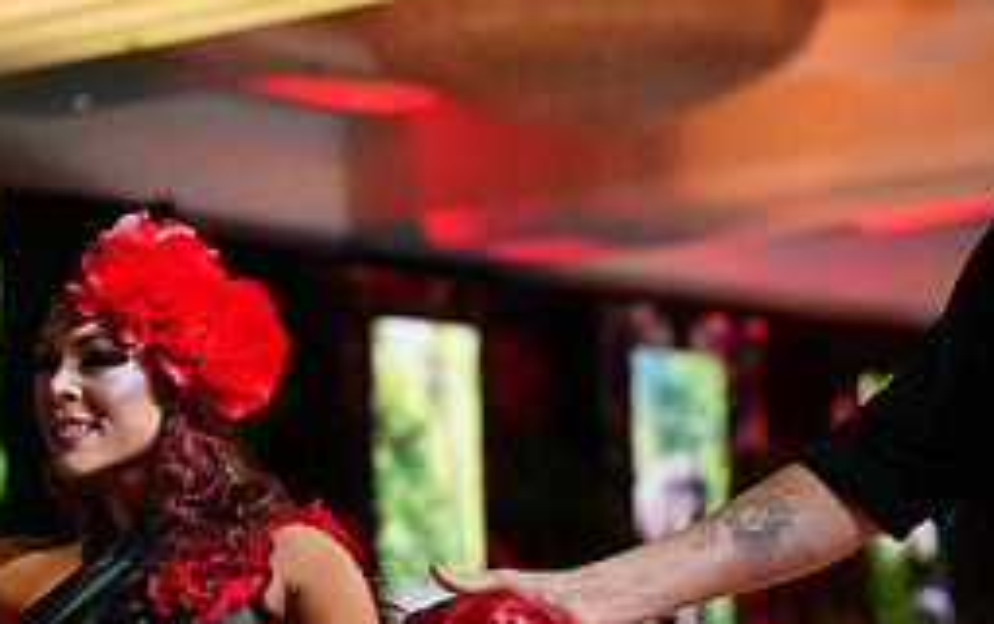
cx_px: 462
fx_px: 4393
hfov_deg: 12.9
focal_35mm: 162
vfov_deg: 8.0
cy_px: 819
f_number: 2.8
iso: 2000
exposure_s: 1/320
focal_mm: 70
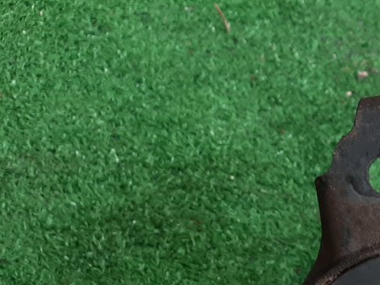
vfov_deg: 17.2
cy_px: 418
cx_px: 554
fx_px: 856
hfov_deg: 21.4
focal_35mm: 78
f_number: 1.7
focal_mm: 3.93
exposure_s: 1/50
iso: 55
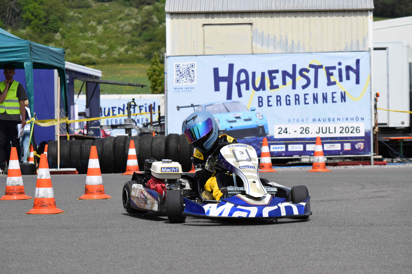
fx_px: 1682
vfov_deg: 9.3
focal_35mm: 147
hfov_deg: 14.0
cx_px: 206
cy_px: 137
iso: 400
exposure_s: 1/2000
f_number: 7.1
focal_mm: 98
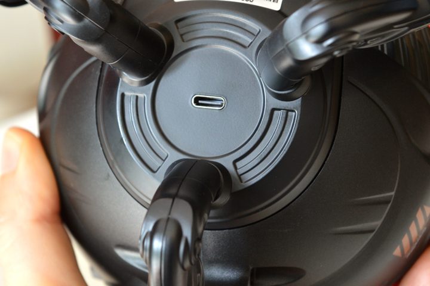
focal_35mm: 82
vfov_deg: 16.6
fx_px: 985
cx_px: 215
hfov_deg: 24.6
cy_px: 143
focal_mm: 55
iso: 1000
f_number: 5.6
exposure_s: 1/15
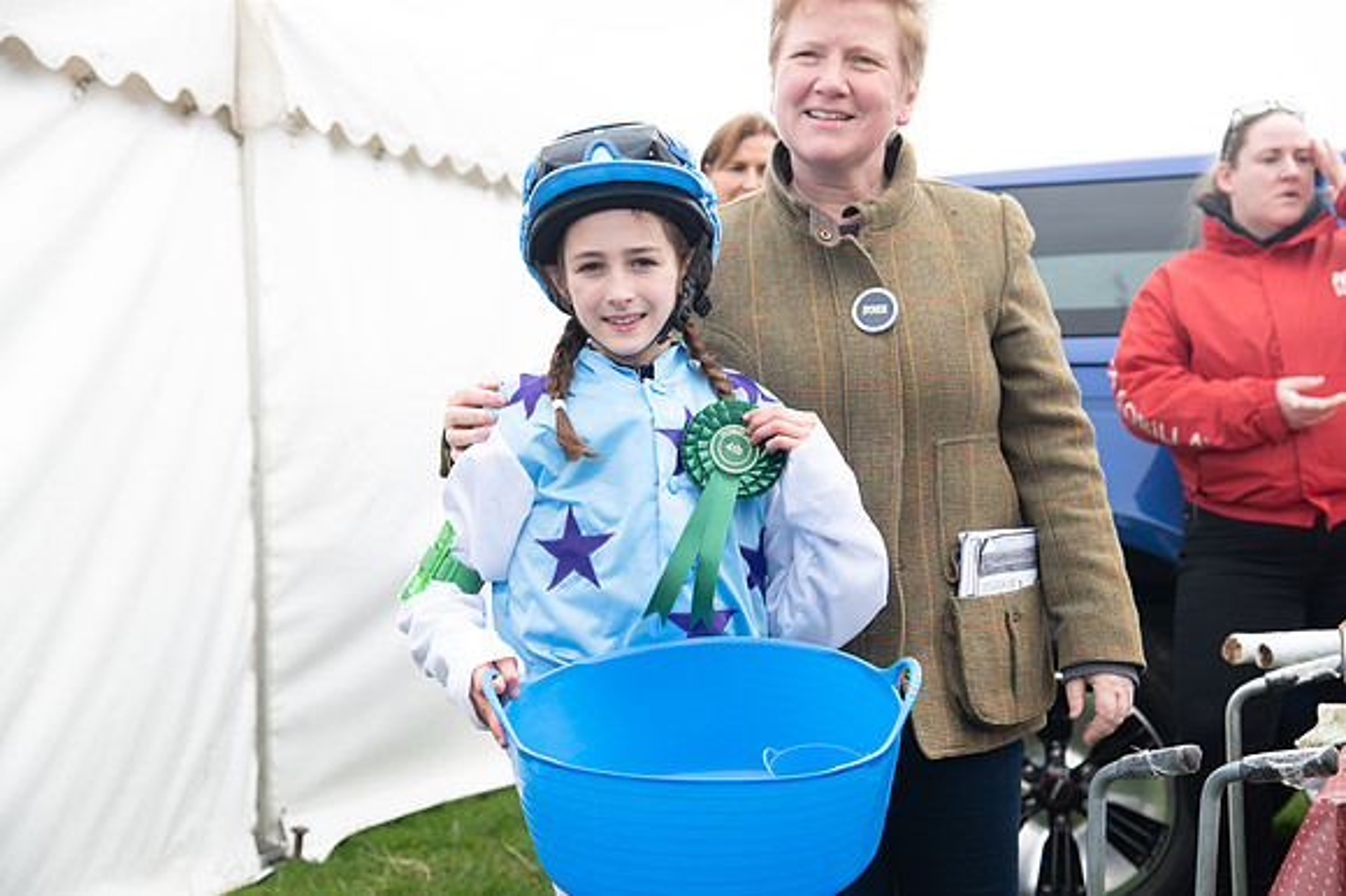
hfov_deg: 31.0
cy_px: 448
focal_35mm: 65
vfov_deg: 20.9
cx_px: 673
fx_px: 2429
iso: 200
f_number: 5
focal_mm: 65
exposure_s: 1/125
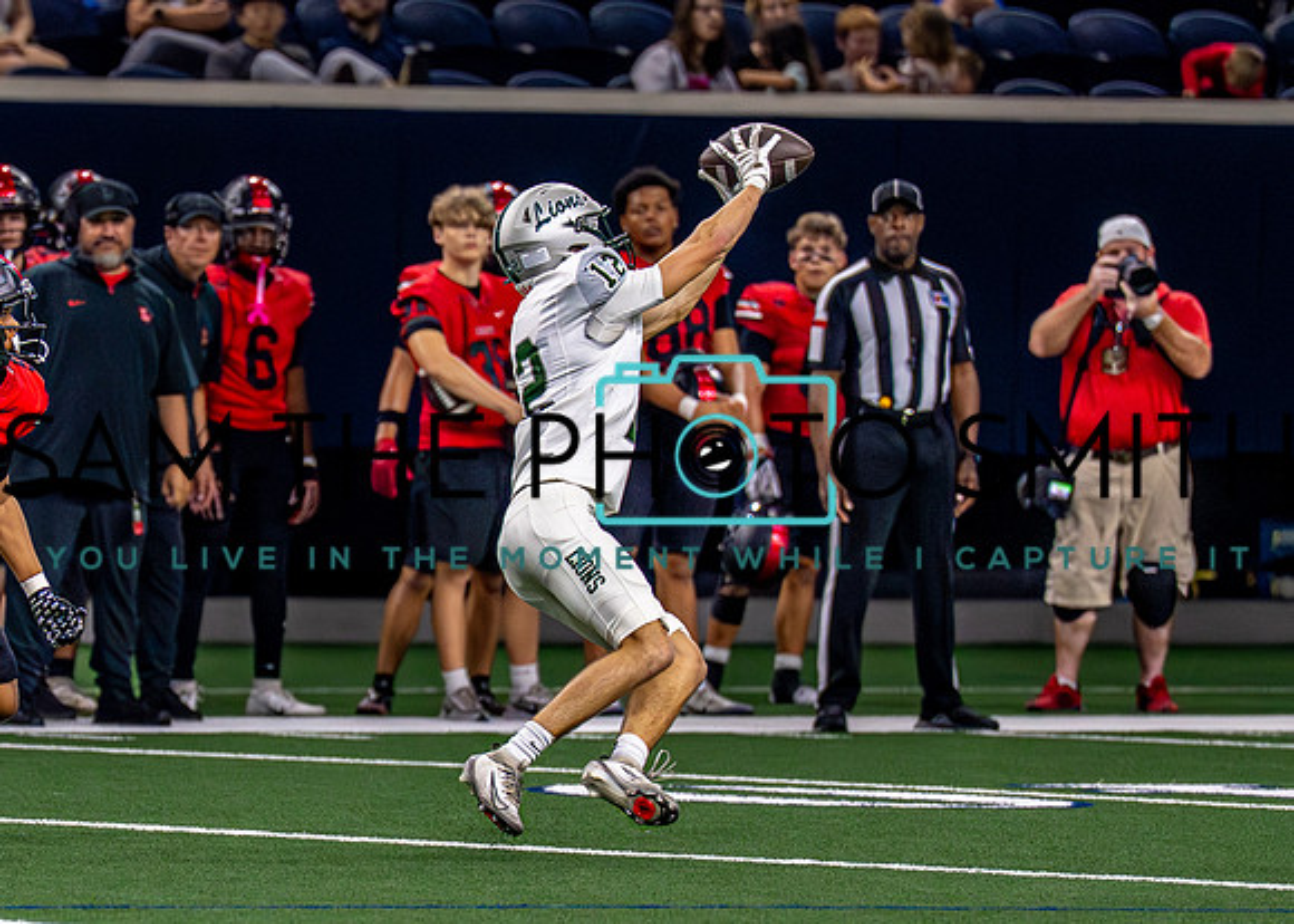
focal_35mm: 531
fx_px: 19515
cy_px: 629
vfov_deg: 2.7
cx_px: 315
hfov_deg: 3.8
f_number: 2.8
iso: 4000
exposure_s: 1/2000
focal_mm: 200
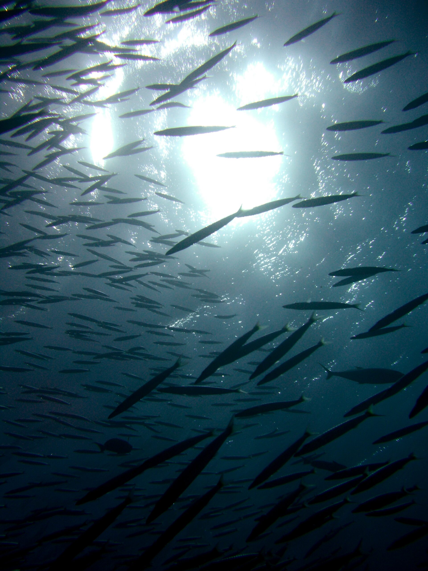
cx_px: 214
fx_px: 626
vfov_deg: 49.0
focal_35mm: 38
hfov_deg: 37.7
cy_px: 286
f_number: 5.6
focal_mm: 7.9
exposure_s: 1/2000
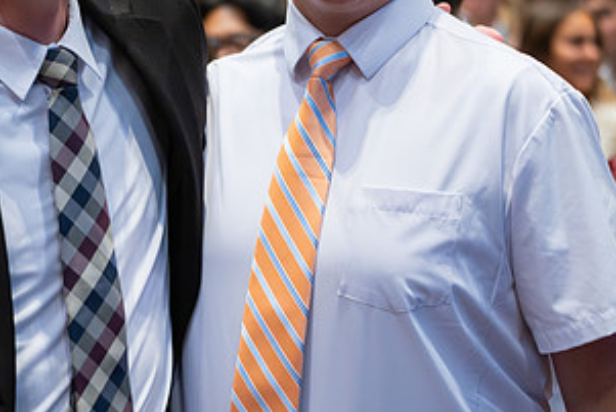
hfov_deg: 15.2
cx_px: 262
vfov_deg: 10.2
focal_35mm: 135
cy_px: 101
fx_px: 2311
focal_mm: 70
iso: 2500
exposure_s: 1/160
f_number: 2.8
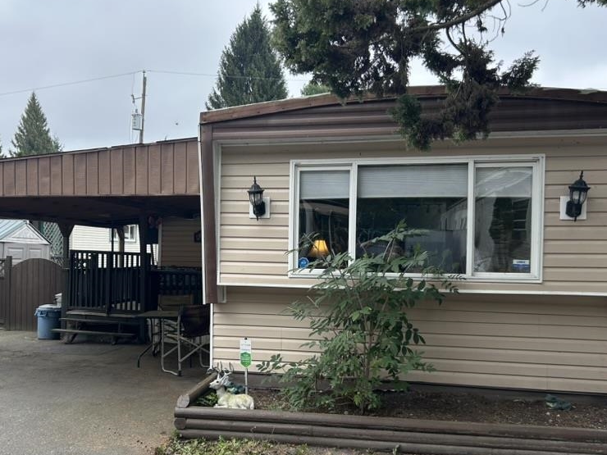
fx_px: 631
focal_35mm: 36
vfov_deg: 39.5
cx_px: 249
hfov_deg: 51.1
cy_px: 264
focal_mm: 5.7
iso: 50
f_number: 1.5
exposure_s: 1/324
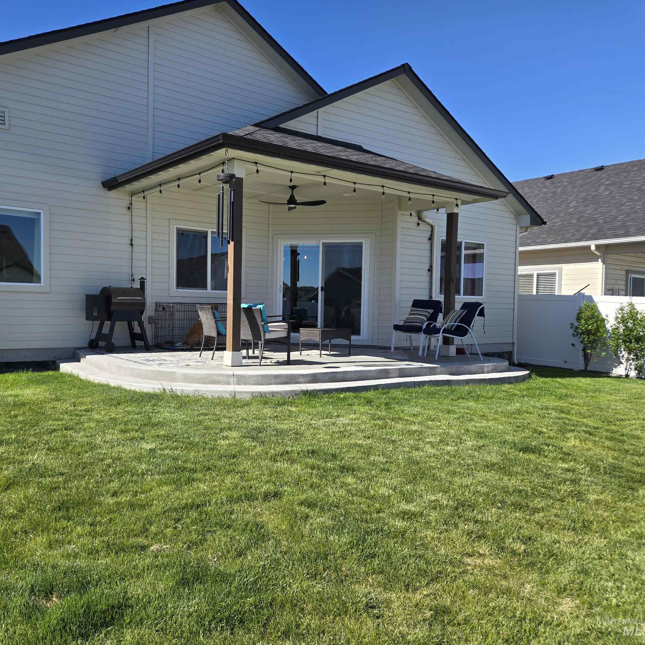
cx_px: 227
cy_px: 319
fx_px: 590
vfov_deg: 57.3
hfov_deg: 56.3
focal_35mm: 28
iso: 25
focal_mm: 5.4
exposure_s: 1/1476
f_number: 1.8
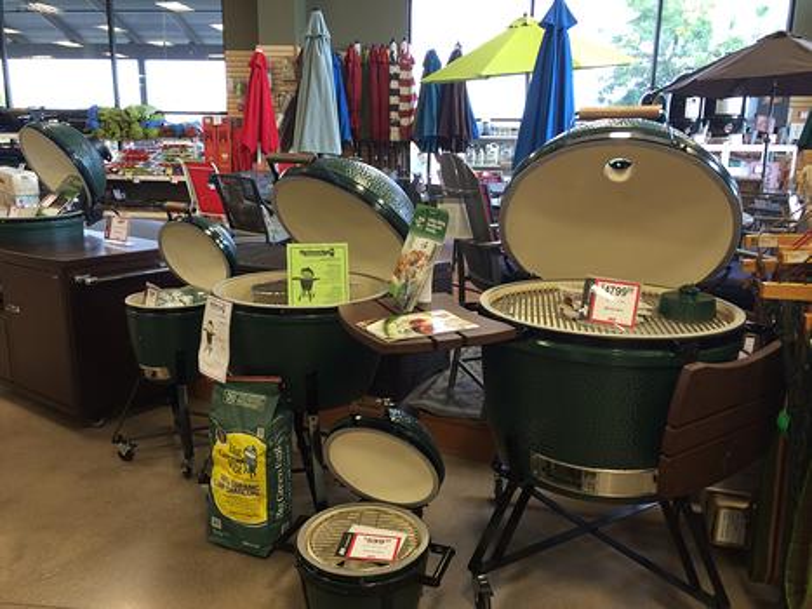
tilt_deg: -14.2
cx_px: 406
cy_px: 304
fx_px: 680
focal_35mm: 29
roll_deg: +0.3
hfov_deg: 61.7
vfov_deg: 48.2
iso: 40
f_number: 2.2
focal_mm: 4.15
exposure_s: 1/40
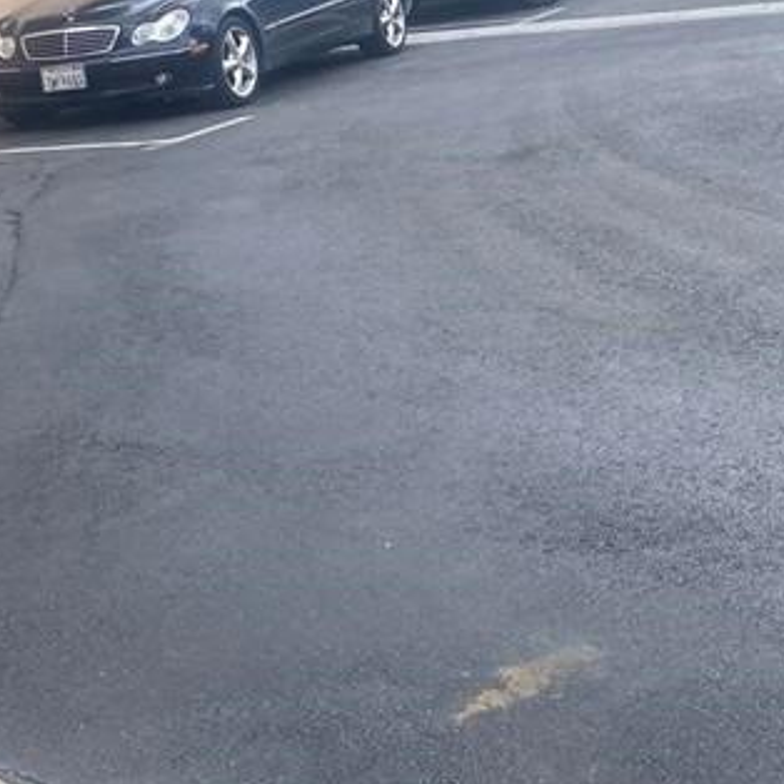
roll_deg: +0.6
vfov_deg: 22.6
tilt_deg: -2.7
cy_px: 110
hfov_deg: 22.6
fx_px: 1922
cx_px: 679
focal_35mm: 75
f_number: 1.8
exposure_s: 1/877
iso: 32
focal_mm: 4.25
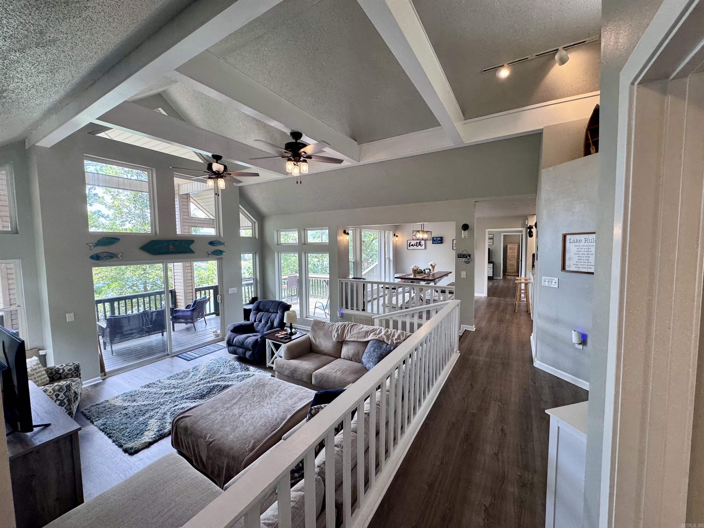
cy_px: 264
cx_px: 352
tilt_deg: -4.3
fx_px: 285
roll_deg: +0.2
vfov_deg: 85.7
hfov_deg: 102.1
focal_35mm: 14
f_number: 2.2
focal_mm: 2.22
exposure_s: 1/120
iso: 125
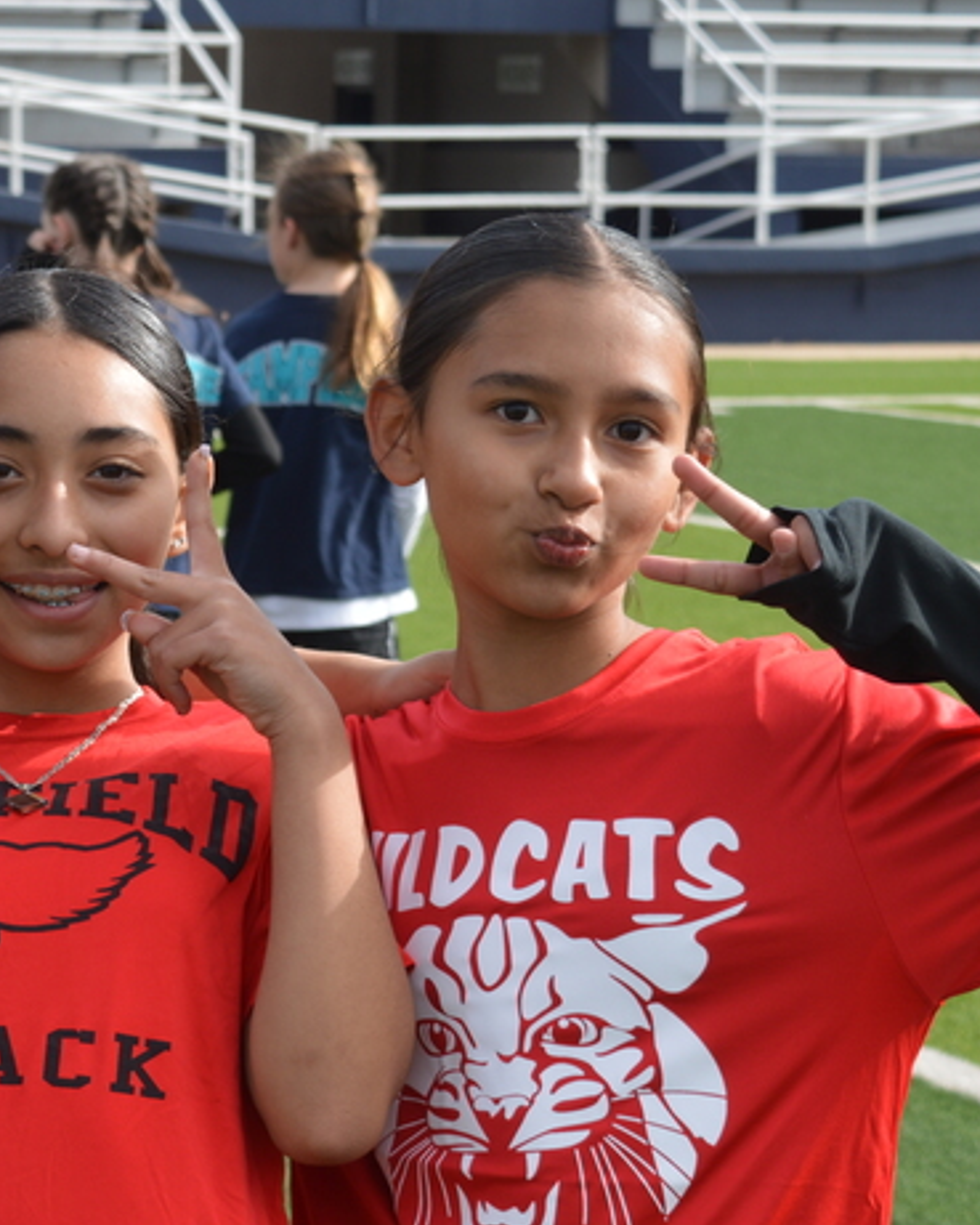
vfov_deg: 15.4
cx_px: 90
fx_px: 4530
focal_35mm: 125
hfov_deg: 12.3
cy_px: 732
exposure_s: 1/200
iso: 100
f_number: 7.1
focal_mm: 40
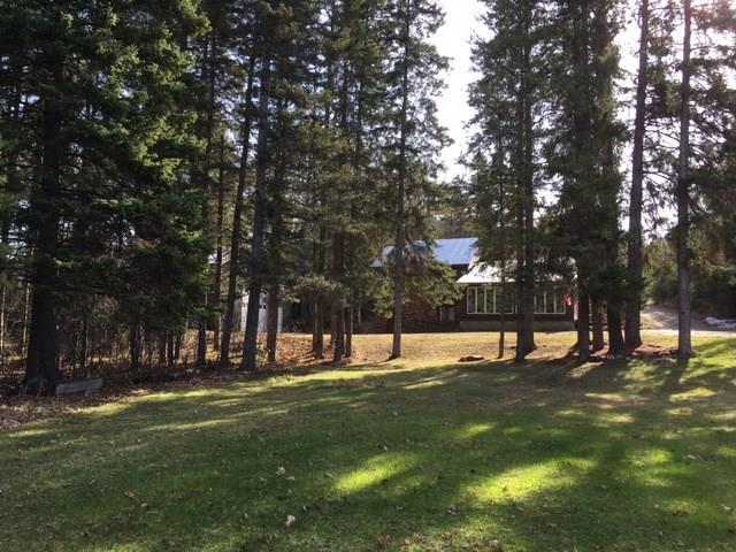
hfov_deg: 61.7
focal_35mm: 29
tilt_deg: +5.3
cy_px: 276
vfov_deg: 48.2
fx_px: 617
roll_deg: -0.7
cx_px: 368
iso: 25
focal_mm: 4.15
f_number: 2.2
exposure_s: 1/284
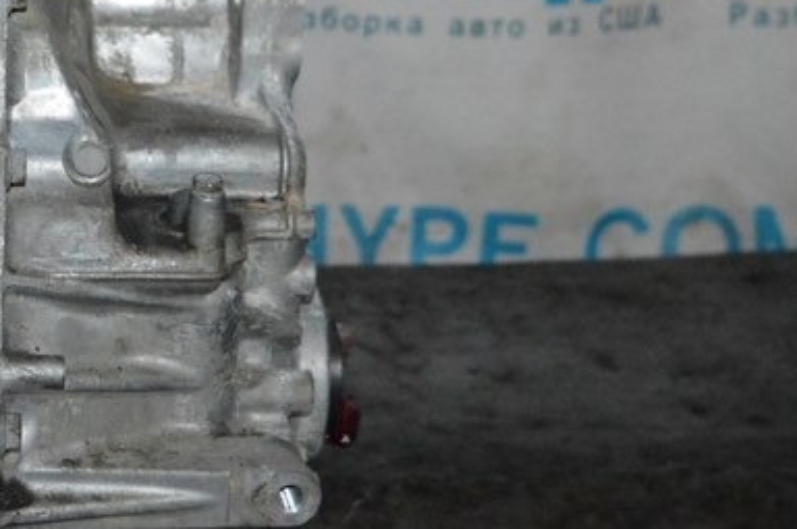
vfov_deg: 15.4
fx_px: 1946
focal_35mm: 88
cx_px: -106
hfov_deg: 21.8
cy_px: 80
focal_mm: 22
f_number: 3.8
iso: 2800
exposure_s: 1/60
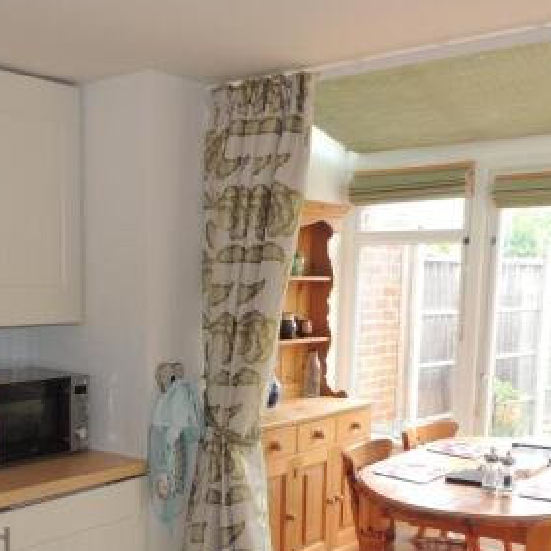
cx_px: 174
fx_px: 792
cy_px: 409
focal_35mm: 44
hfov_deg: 37.8
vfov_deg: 37.5
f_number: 3
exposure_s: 1/50
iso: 100
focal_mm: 4.3
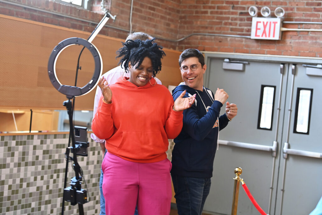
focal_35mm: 70
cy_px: 108
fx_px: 626
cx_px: 161
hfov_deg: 28.8
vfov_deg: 19.5
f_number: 4
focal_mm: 70
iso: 1250
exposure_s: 1/250
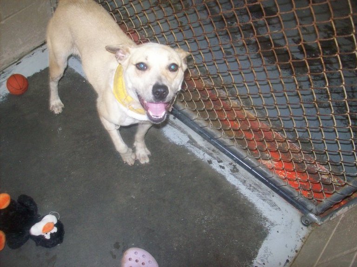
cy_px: 134
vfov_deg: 39.6
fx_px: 371
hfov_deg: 51.4
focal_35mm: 36
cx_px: 178
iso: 200
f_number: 2.7
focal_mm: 6
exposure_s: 1/64
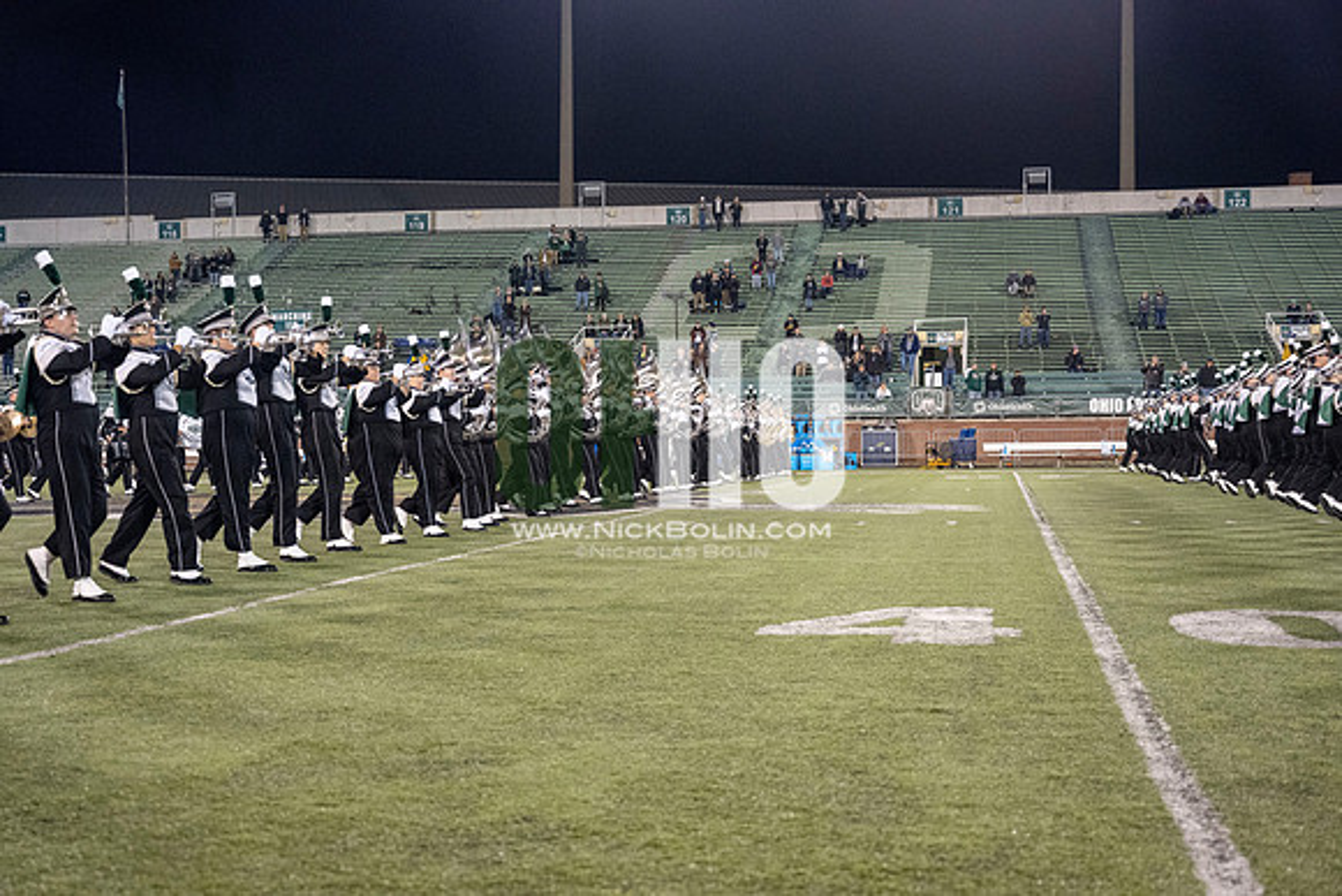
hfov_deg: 40.3
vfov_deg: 27.5
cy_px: 448
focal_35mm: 49
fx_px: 1827
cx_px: 671
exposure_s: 1/500
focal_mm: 49
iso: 2500
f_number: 4
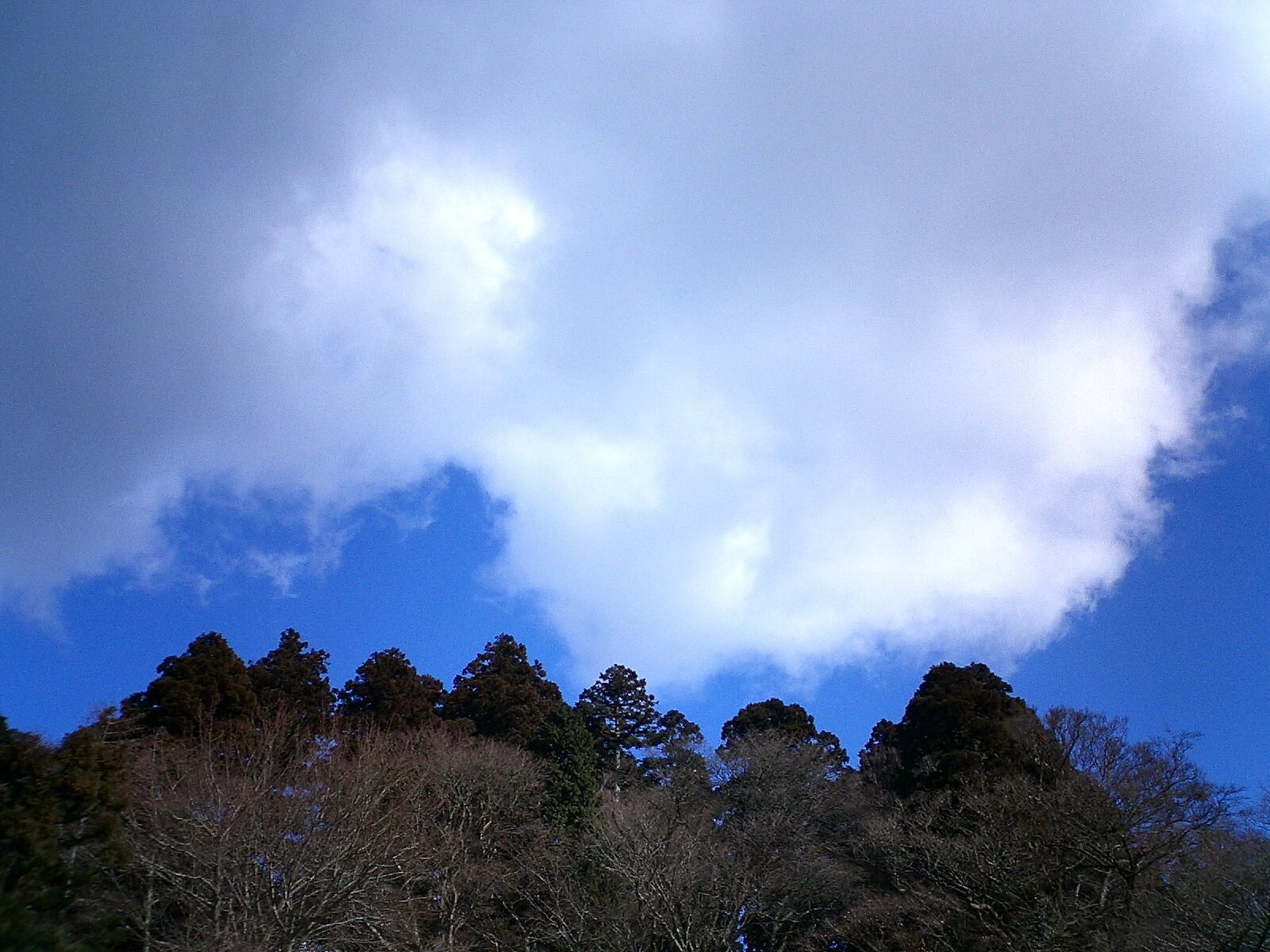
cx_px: 635
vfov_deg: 38.7
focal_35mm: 37
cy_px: 476
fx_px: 1357
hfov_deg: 50.1
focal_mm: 5.6
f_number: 3.5
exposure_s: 1/1250
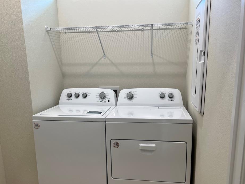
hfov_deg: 61.6
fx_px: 205
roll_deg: +1.8
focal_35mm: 29
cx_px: 123
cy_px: 102
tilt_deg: -11.0
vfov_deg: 48.2
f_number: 1.5
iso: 80
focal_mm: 5.7
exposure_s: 1/120
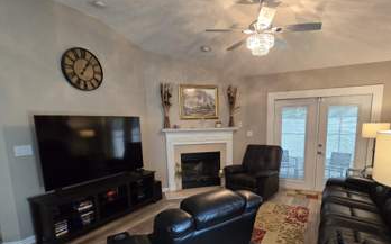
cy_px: 164
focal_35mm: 19
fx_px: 202
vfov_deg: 60.6
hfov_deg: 87.8
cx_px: 215
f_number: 2.2
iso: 400
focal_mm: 2.2
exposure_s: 1/60
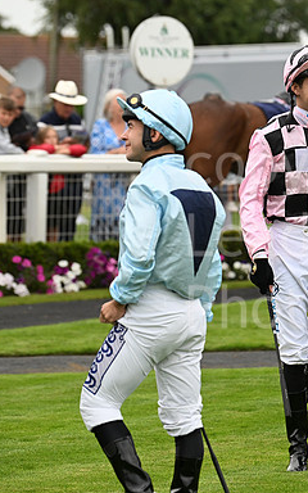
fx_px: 3411
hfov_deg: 5.2
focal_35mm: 254
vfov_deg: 8.3
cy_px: 247
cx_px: 354
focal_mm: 165
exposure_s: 1/2500
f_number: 5
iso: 1000
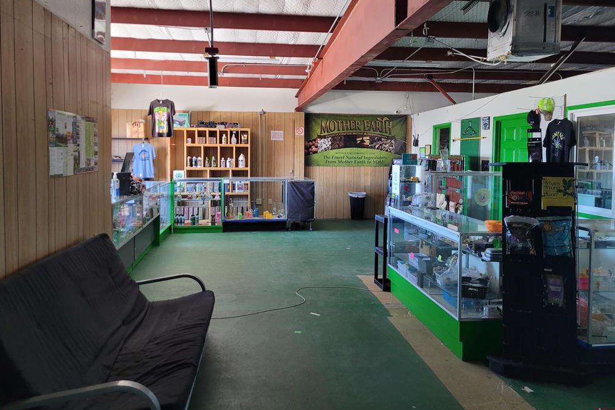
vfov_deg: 46.2
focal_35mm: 28
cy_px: 174
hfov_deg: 65.5
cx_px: 301
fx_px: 478
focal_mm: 5.4
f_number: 1.8
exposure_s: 1/40
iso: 250
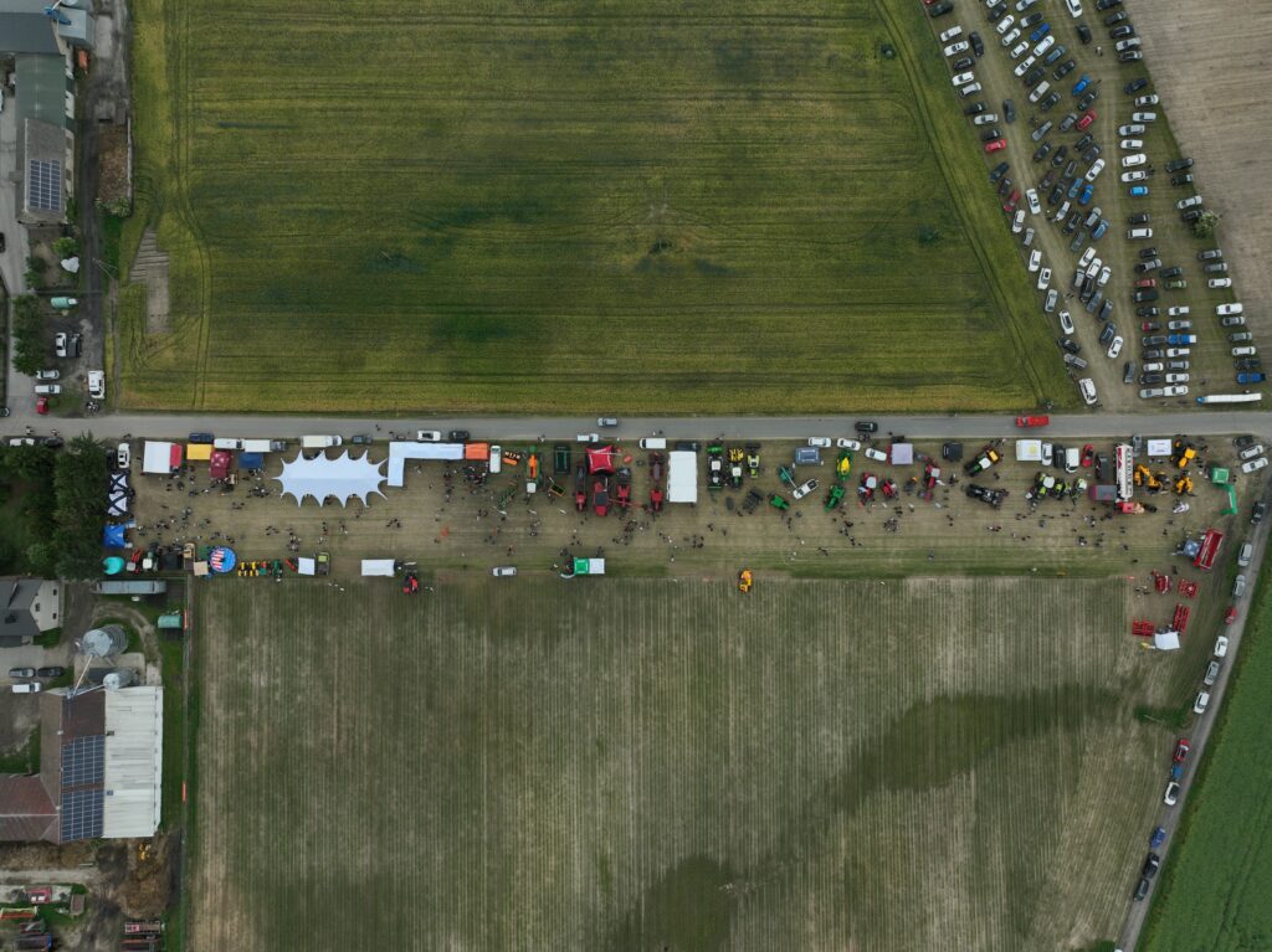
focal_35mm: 24
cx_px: 636
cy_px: 476
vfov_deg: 56.8
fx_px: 881
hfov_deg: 71.6
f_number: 2.8
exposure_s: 1/1250
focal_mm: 12.29
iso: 110
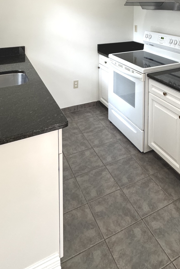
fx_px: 225
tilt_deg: -3.7
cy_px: 15
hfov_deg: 43.3
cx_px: 111
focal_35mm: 30
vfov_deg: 52.4
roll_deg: -0.9
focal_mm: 2.22
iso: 320
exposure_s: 1/120
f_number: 2.2
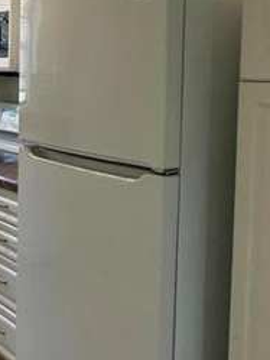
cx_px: -30
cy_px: 116
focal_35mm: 60
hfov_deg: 22.9
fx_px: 623
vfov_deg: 31.9
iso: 160
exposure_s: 1/120
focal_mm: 2.22
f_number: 2.2
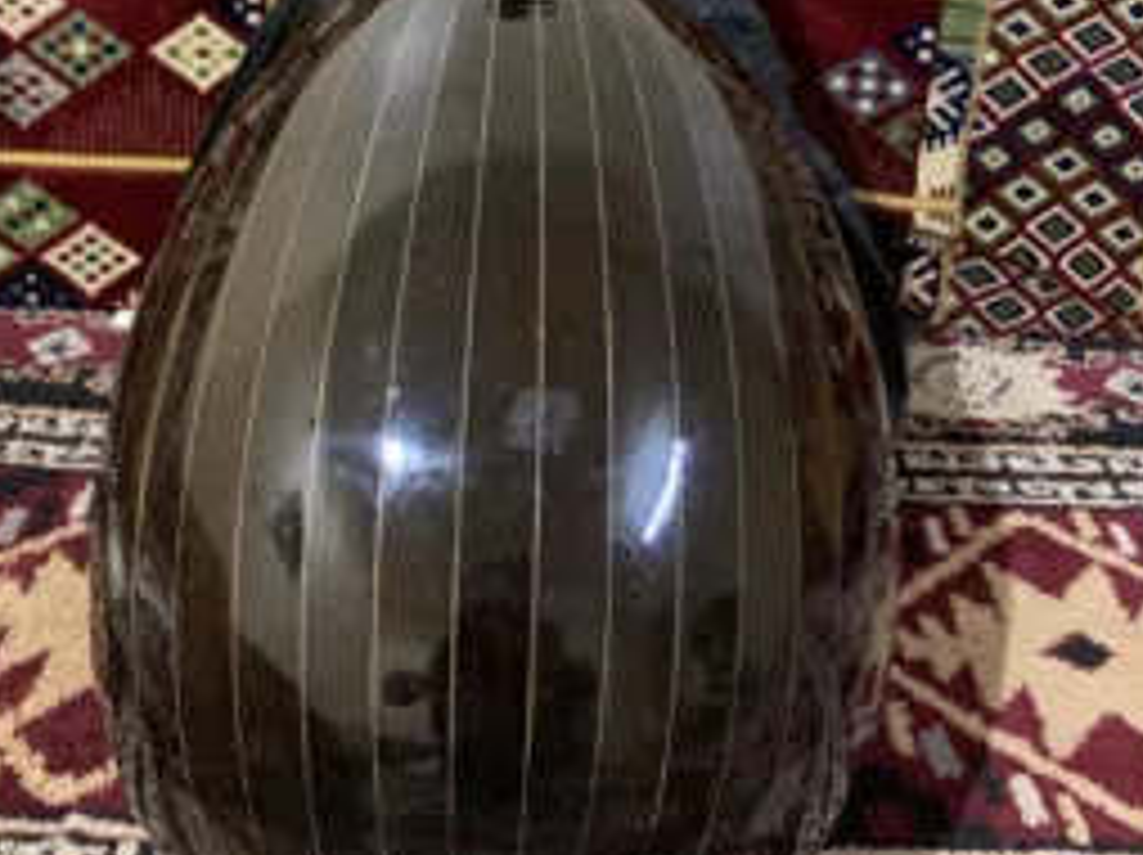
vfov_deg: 33.7
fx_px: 1353
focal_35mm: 41
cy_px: 130
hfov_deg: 45.8
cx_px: 544
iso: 800
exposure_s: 1/24
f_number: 1.8
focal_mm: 4.25
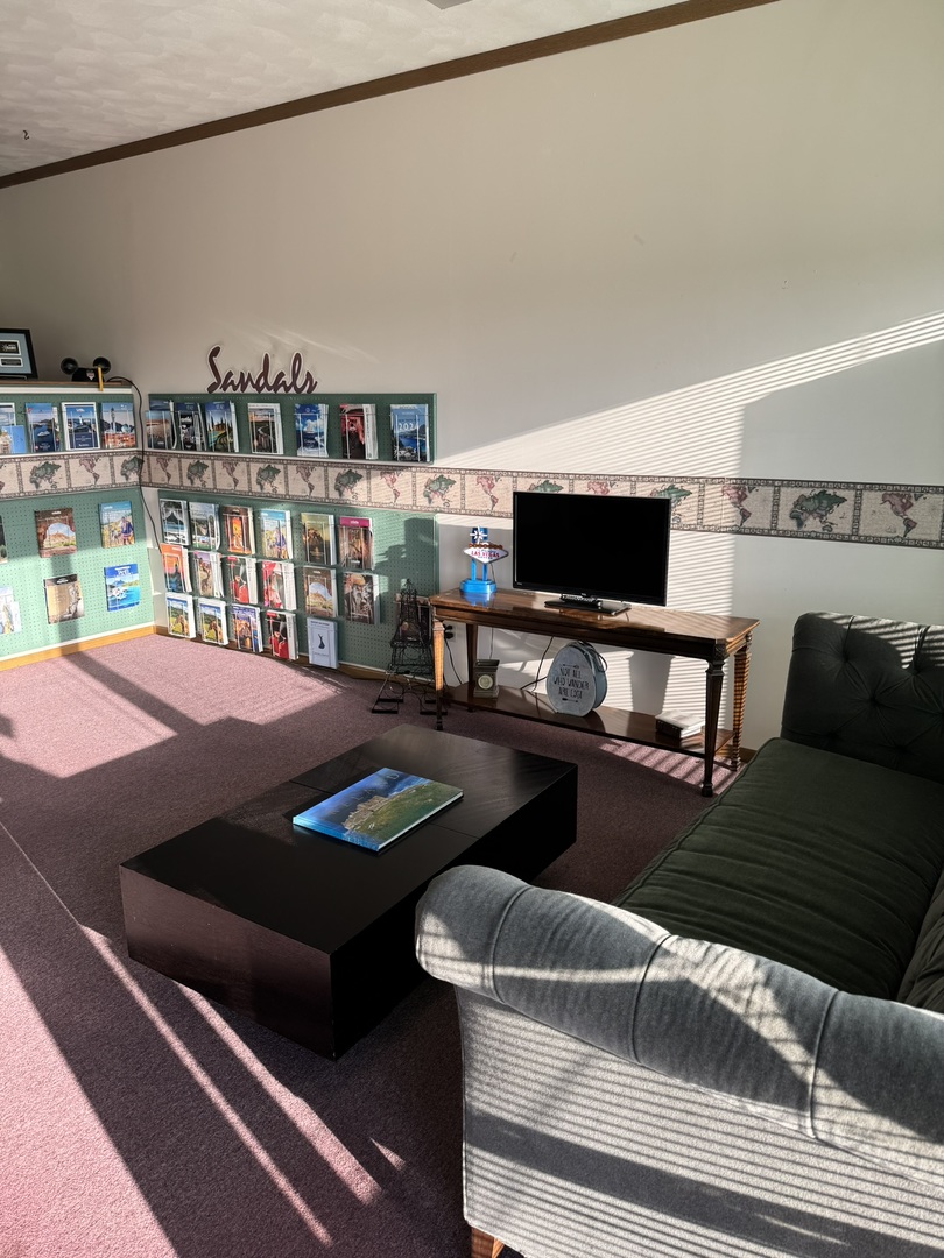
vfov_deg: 71.6
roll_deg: +1.4
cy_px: 629
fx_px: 873
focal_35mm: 24
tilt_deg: -13.2
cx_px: 472
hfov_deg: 56.8
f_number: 1.78
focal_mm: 6.76
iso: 80
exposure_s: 1/383
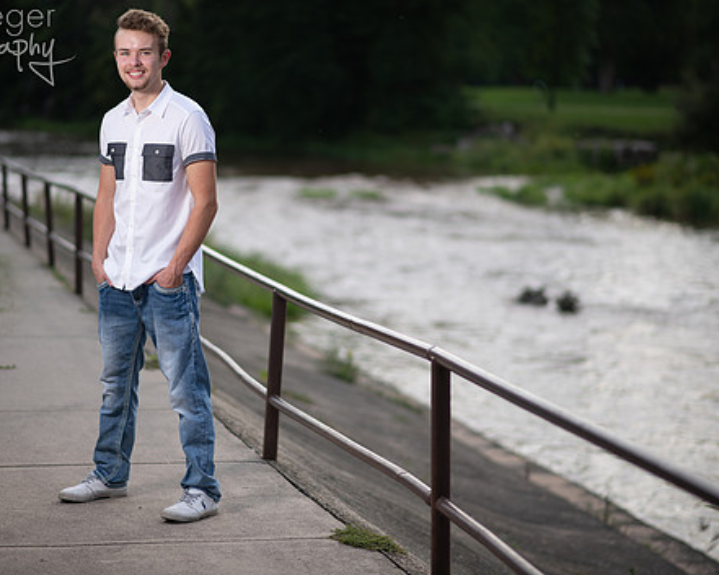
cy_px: 273
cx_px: 320
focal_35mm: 105
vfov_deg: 14.7
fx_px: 2235
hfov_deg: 18.3
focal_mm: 85
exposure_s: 1/1600
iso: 100
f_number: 1.8
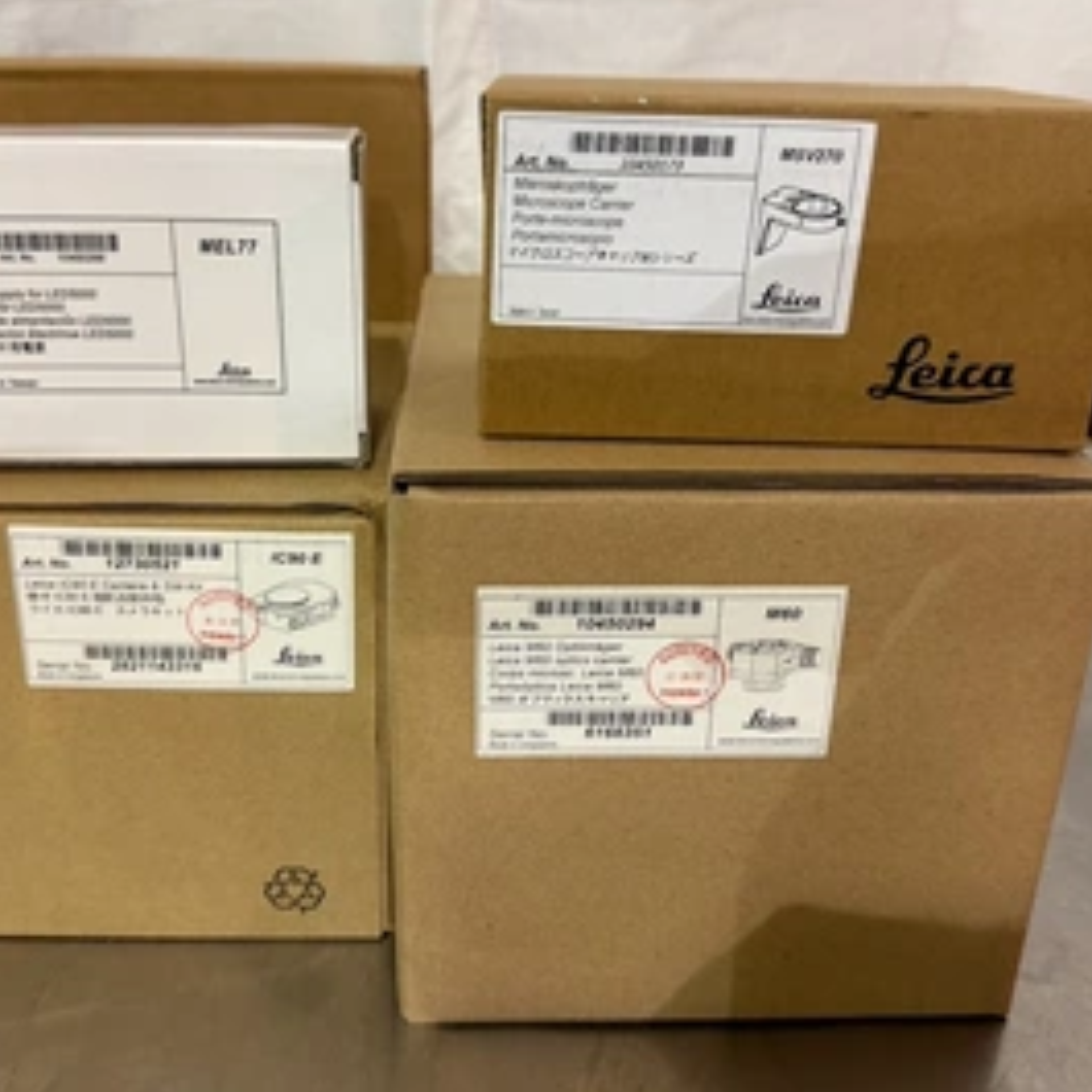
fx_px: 1142
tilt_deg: -22.1
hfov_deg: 51.1
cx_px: 507
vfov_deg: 51.0
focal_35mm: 32
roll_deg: -1.3
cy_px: 494
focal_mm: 6.76
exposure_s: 1/60
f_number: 1.78
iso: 200
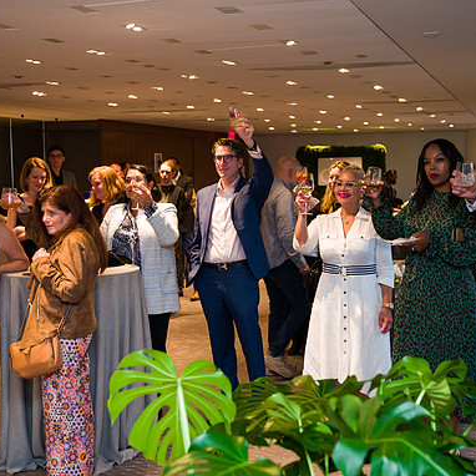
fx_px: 762
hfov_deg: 34.6
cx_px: 287
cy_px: 239
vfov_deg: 34.7
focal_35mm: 49
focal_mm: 38
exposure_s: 1/60
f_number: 4
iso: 640
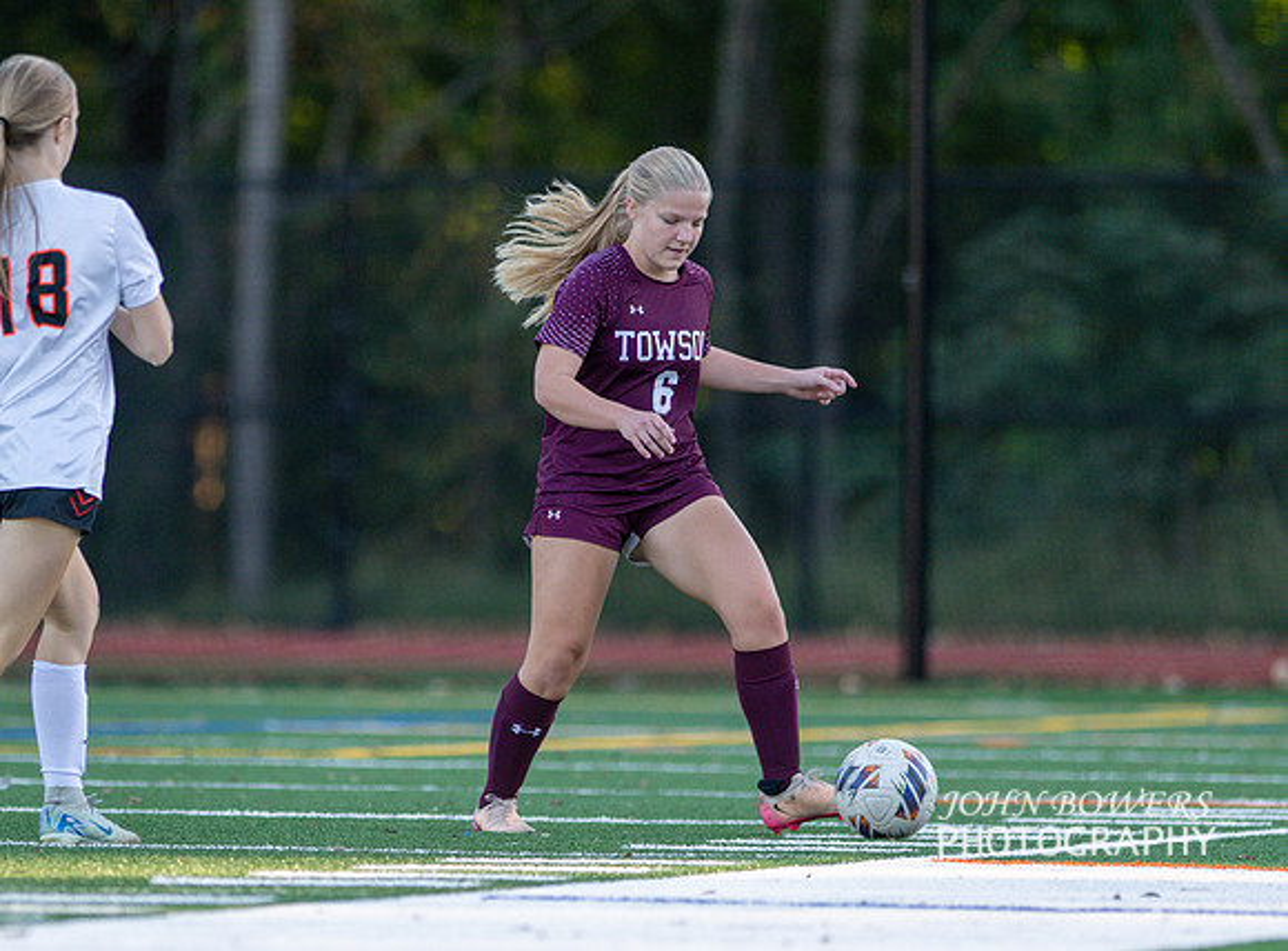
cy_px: 424
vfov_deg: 2.6
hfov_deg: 3.6
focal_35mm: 561
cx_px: 473
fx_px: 20751
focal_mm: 300
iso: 900
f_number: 2.8
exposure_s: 1/1600
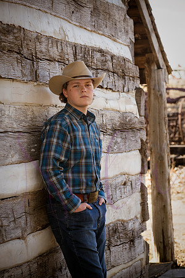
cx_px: 92
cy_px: 139
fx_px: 771
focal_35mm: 100
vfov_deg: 20.4
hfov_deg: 13.7
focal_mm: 100
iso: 800
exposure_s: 1/500
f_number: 7.1
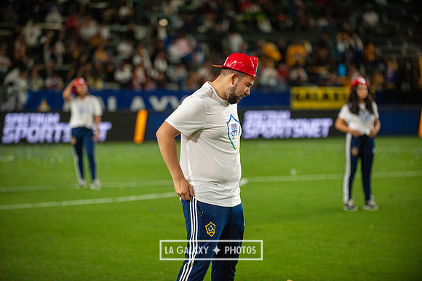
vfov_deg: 9.1
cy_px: 140
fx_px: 1757
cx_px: 211
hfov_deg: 13.7
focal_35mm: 150
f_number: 2.8
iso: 3200
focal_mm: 150
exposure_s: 1/2500
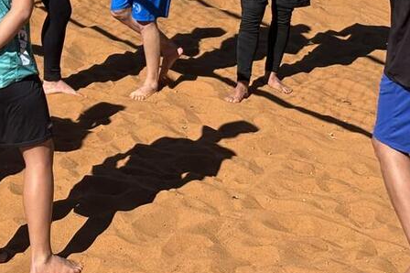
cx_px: 139
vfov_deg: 9.2
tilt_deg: -7.8
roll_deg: +0.2
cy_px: -122
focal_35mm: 145
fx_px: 1650
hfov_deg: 14.1
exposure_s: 1/2398
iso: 32
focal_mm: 5.96
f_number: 1.6
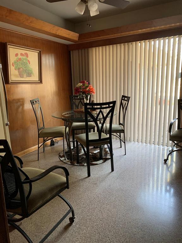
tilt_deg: -10.9
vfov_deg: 67.3
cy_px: 122
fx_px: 182
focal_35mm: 26
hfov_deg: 53.1
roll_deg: +1.7
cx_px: 91
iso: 200
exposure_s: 1/60
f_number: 1.8
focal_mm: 4.25
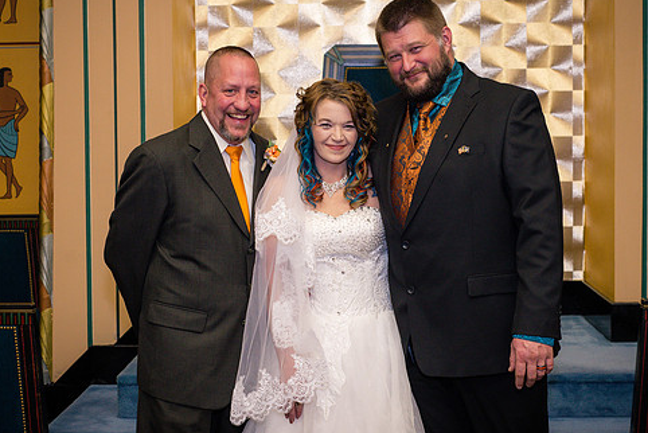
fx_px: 1171
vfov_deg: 20.9
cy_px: 198
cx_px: 324
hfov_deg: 30.9
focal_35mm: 65
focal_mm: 50
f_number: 5
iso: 800
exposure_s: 1/125
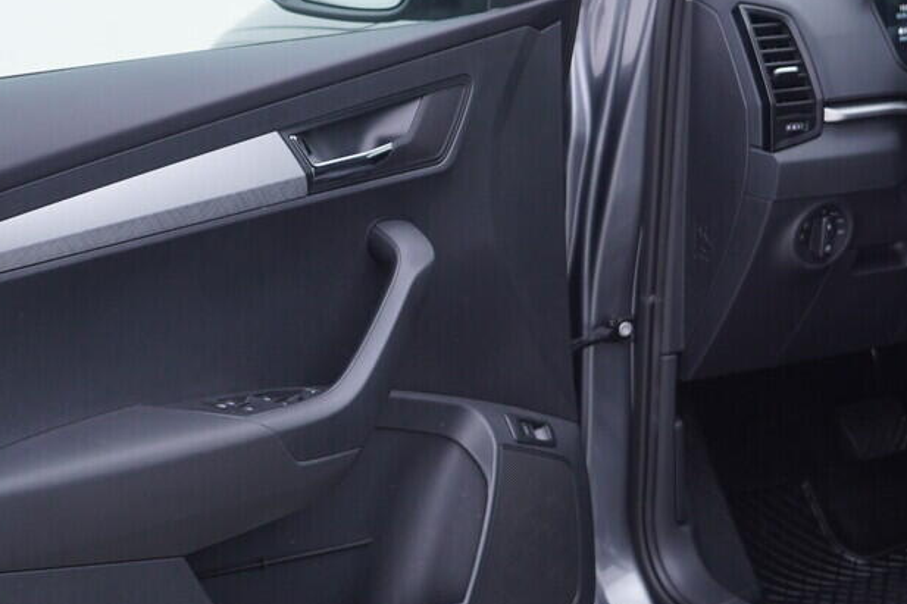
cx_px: 494
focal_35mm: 84
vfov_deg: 16.2
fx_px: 2116
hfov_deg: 24.2
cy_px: 250
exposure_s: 1/50
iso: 125
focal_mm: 24
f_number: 3.2
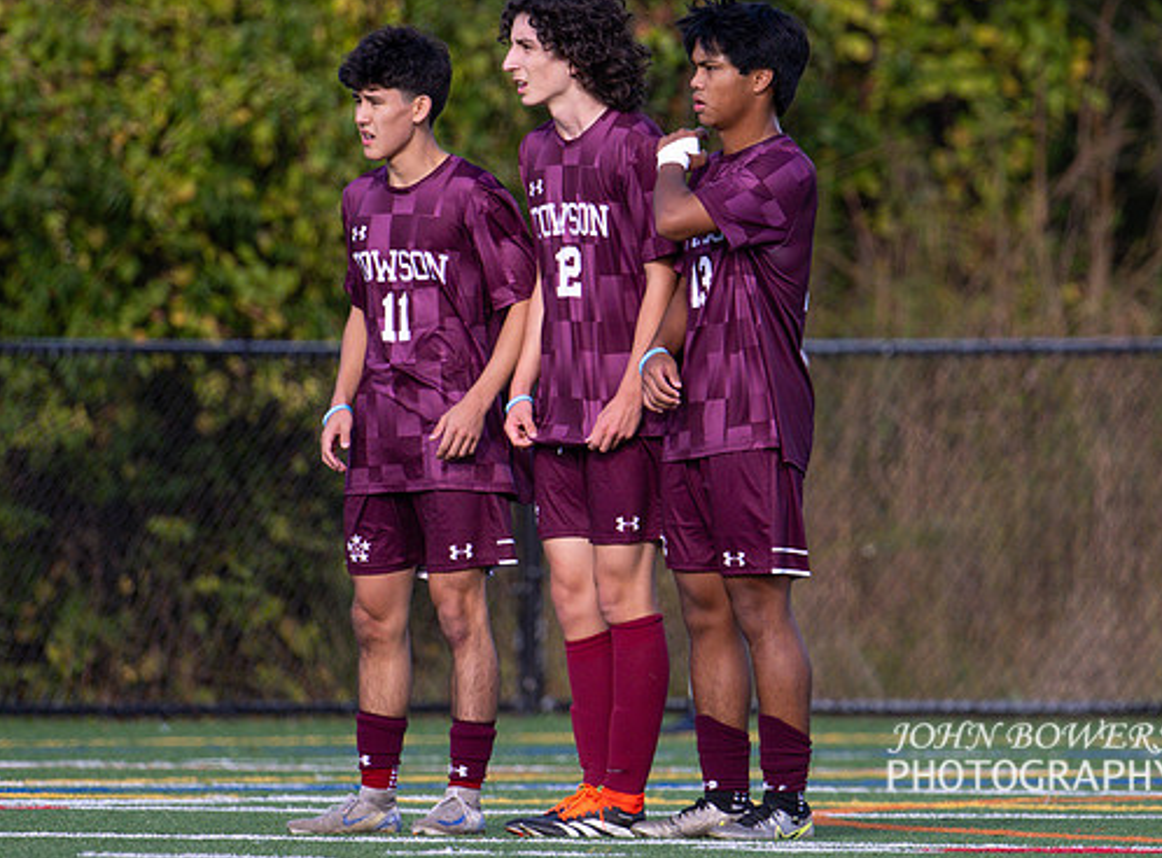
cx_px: 699
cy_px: 277
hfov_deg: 2.2
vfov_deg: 1.6
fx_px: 30419
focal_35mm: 911
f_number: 4.5
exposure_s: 1/1600
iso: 640
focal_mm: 400
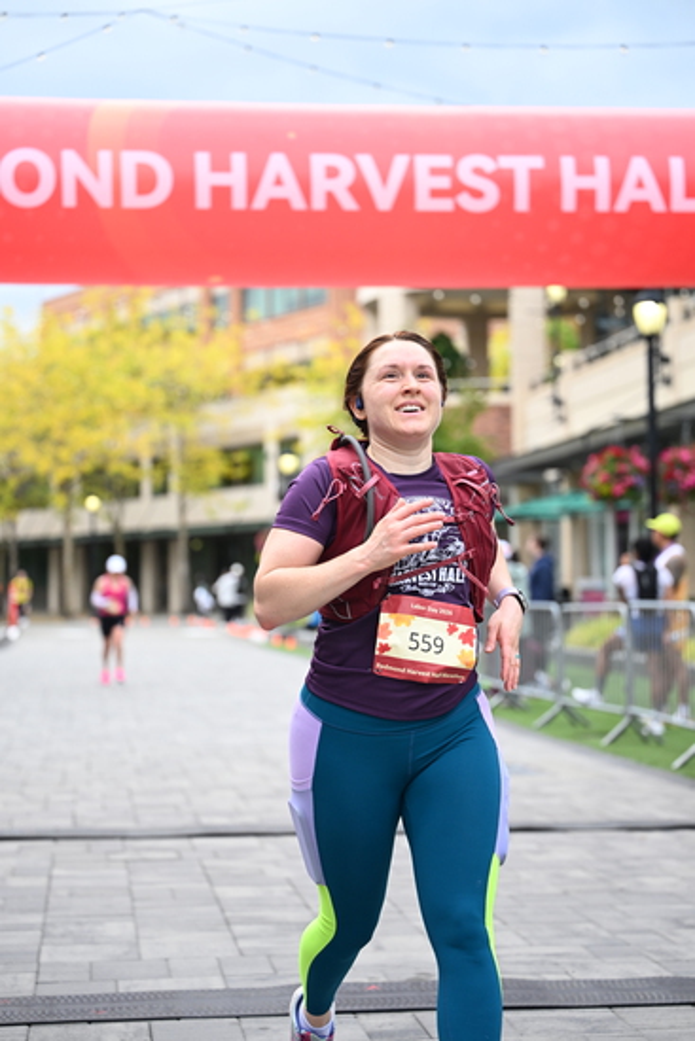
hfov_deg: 19.5
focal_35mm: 70
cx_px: 348
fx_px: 2026
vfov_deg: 28.8
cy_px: 520
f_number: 2.8
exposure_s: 1/2000
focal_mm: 70
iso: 640
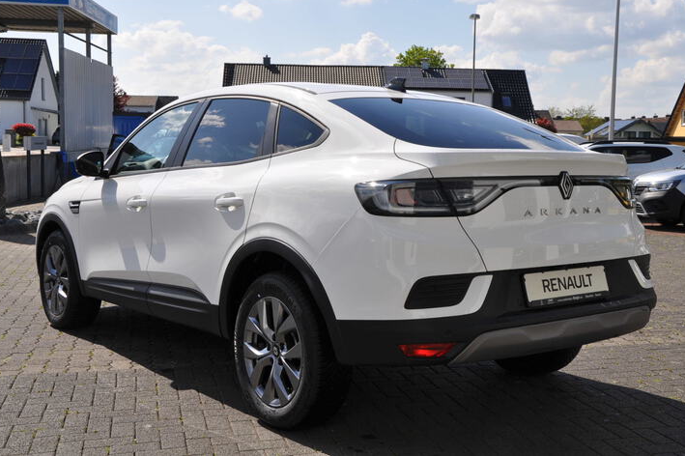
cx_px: 357
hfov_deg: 44.5
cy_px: 200
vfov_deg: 30.5
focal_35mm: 44
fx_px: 837
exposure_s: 1/400
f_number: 10
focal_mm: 26
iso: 200
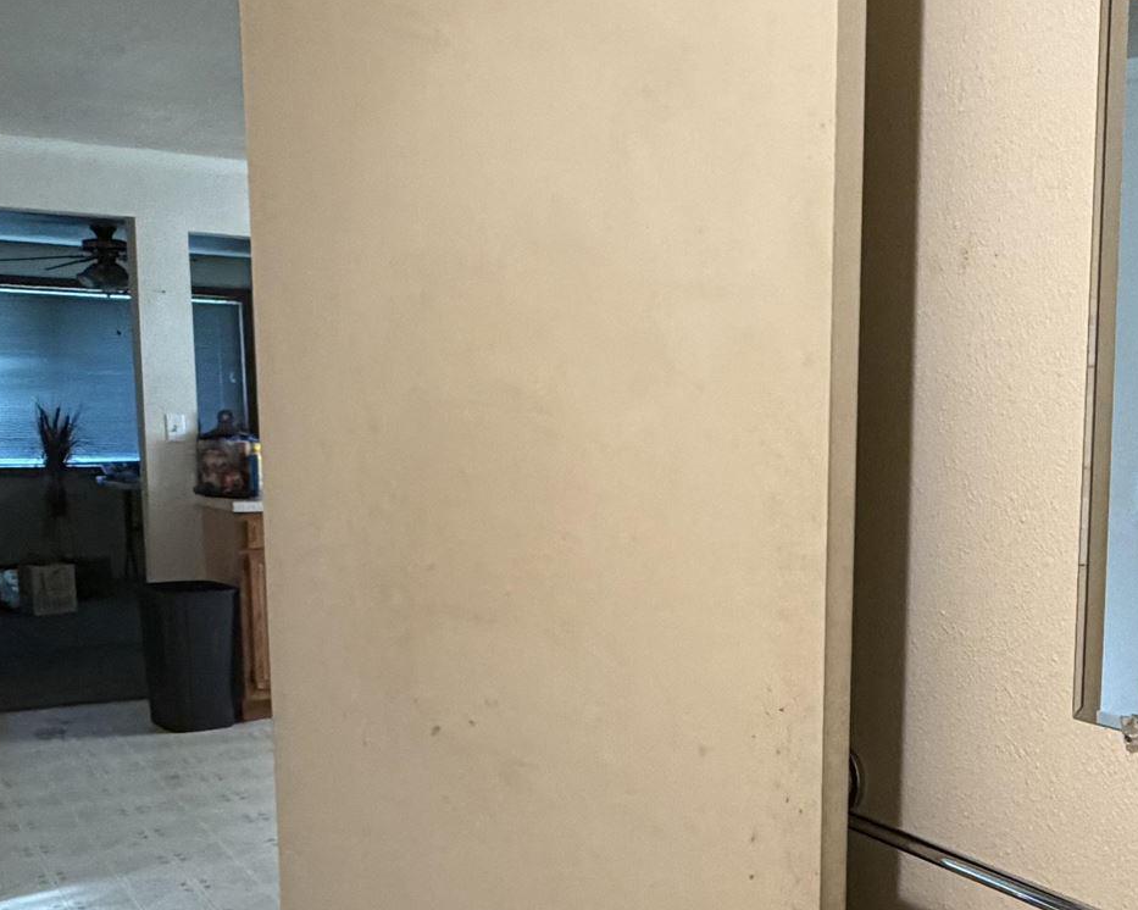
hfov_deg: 39.3
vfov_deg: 32.9
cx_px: 937
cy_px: 656
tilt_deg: -10.4
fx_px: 1515
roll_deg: -1.7
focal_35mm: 45
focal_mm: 2.22
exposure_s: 1/60
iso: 250
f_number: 2.2
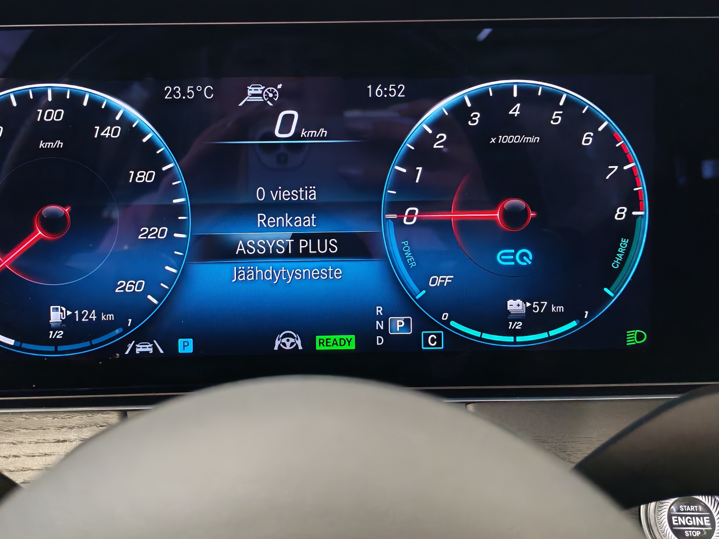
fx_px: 872
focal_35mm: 42
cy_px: 203
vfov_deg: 34.2
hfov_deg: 44.6
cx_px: 291
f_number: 1.9
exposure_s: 1/100
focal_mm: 6.12
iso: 1250
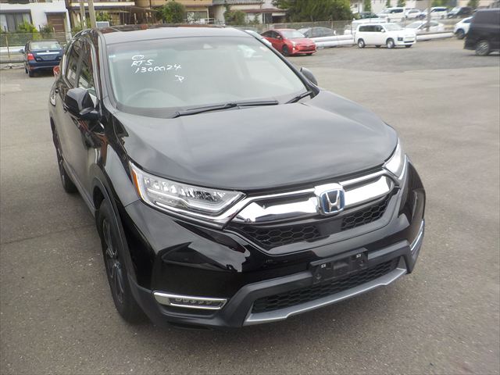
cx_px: 250
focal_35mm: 30
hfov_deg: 60.0
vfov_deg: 46.8
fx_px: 433
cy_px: 188
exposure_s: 1/500
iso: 125
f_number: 3.3
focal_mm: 4.1
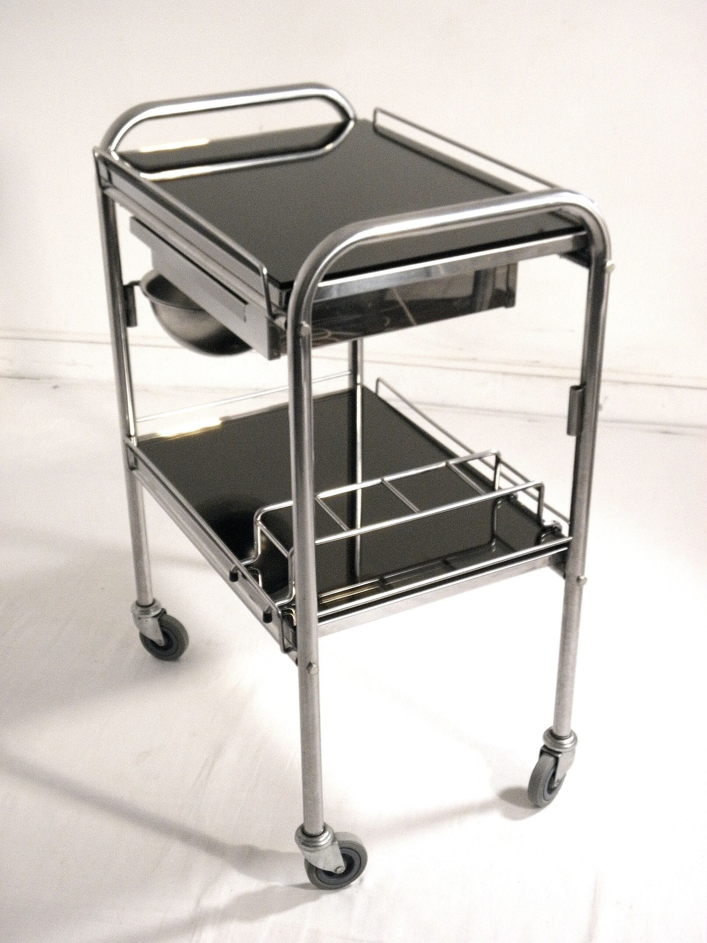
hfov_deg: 30.9
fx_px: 1280
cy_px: 472
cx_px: 354
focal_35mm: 47
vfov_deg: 40.4
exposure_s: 1/40
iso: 200
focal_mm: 8.6
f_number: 3.9
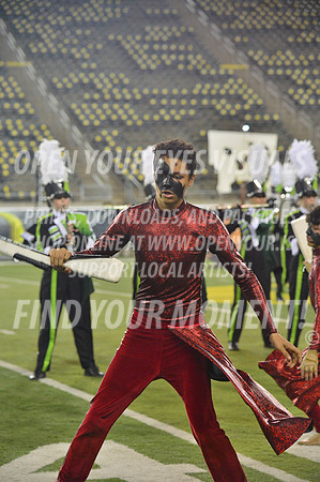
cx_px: 160
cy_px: 241
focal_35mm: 135
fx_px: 1804
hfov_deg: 10.1
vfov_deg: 15.2
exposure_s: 1/640
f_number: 5.6
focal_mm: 135
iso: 2000
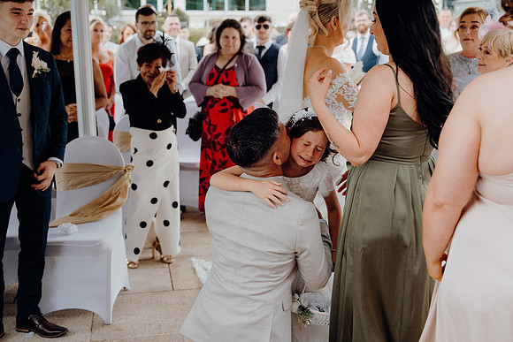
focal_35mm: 45
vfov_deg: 29.9
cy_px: 171
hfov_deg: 43.6
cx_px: 256
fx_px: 641
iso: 125
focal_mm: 45
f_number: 3.5
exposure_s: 1/200
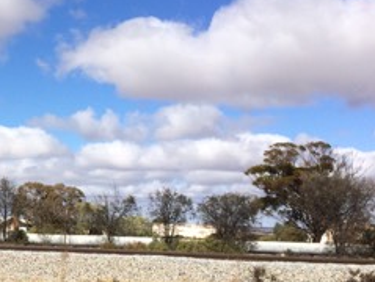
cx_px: -31
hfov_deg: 28.1
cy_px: 121
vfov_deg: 23.3
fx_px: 684
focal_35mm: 63
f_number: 2.2
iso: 32
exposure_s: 1/3731
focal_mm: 4.15
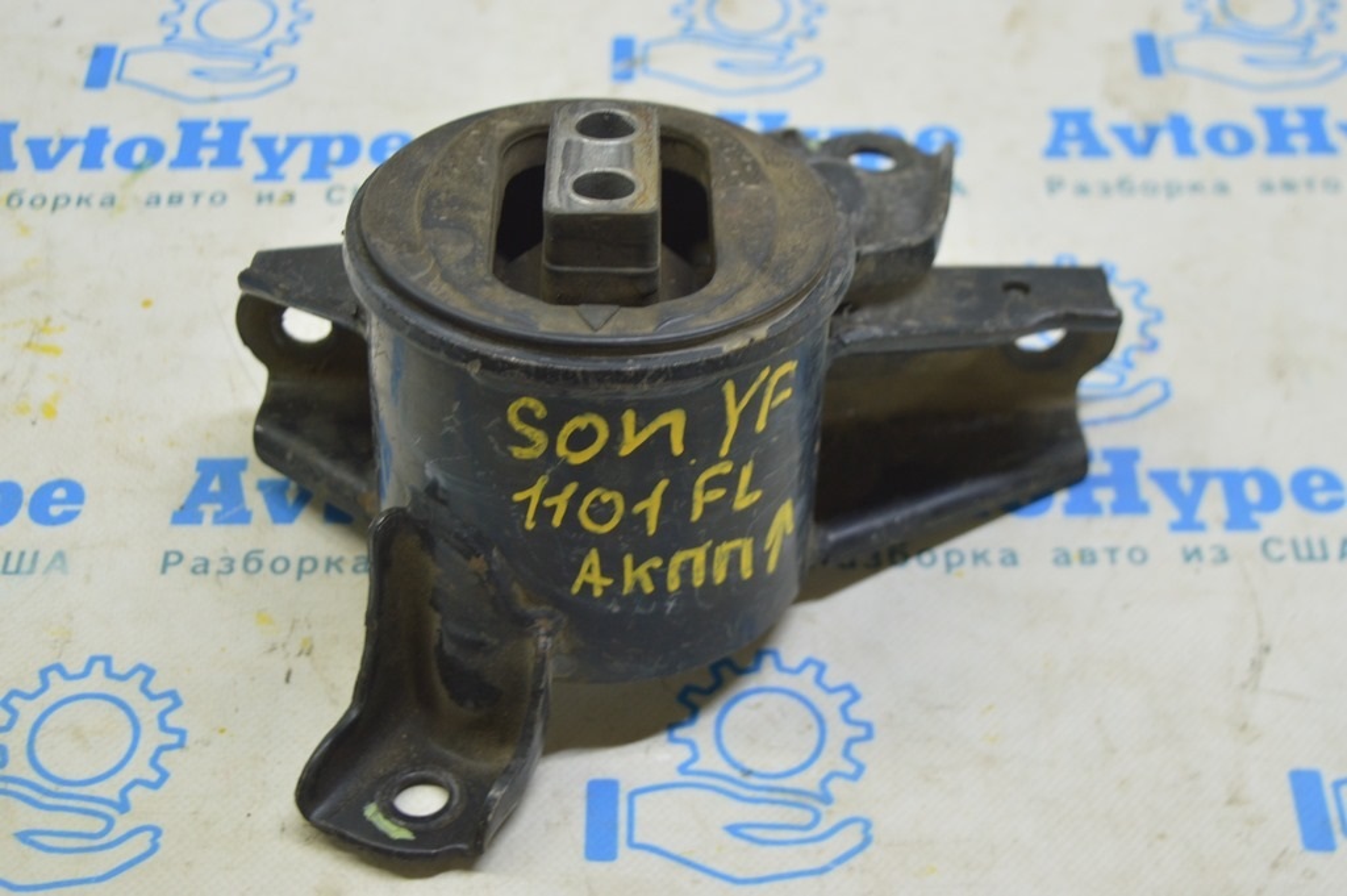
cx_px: 674
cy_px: 448
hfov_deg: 33.4
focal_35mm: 60
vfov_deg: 22.6
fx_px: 2243
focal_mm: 40
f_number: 5.6
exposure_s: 1/20
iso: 400
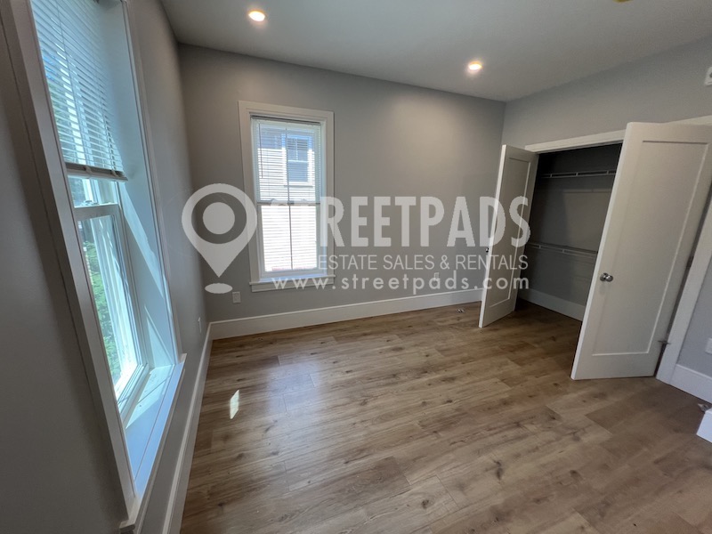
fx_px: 267
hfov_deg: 106.2
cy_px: 267
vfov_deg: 89.9
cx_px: 356
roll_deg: -1.4
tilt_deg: -13.2
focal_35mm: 13
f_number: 1.8
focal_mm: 1.57
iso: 80
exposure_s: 1/99
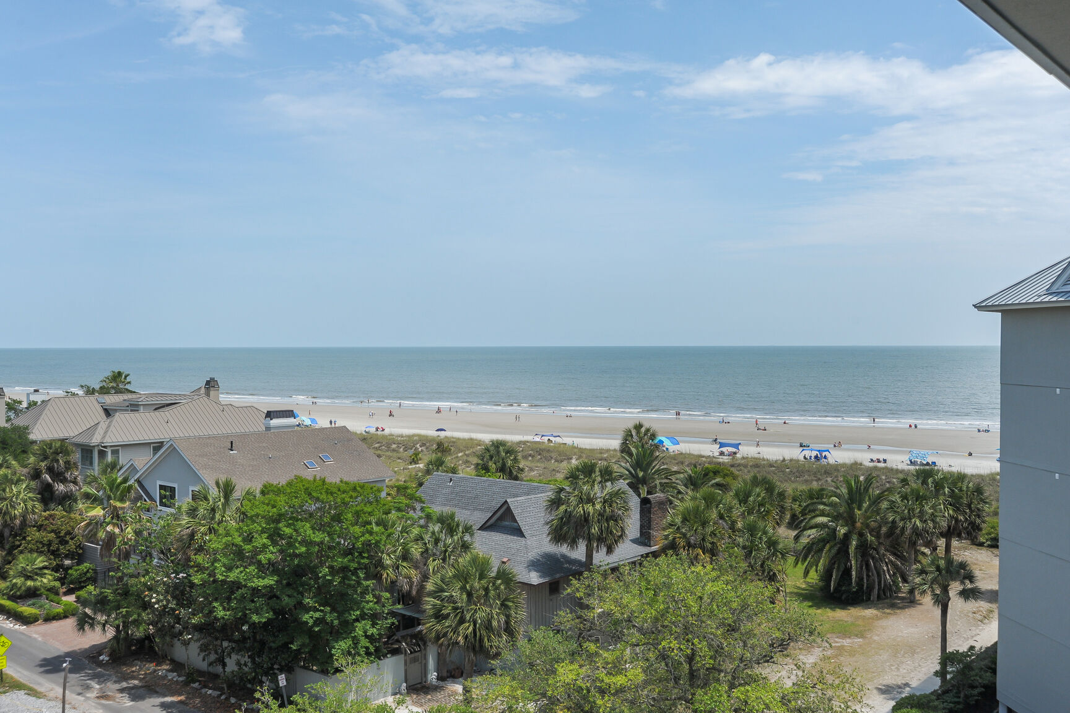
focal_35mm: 35
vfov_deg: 37.9
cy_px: 356
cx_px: 535
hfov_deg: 54.4
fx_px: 1040
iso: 320
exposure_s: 1/640
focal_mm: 35
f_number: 9
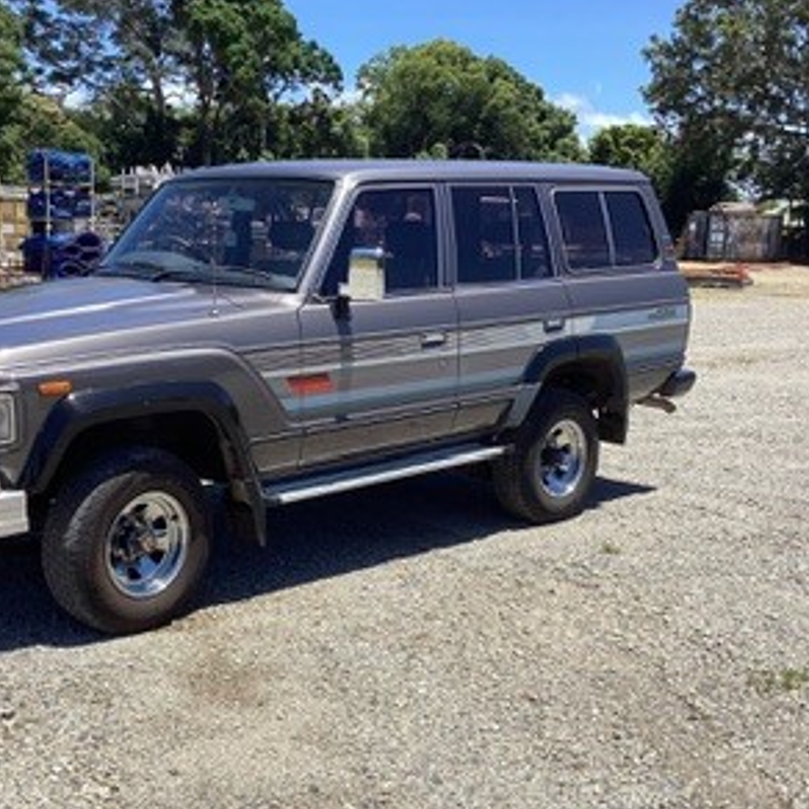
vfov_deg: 37.5
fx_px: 1190
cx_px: 294
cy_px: 468
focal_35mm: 45
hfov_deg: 37.3
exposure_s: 1/1508
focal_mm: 3.3
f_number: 2.4
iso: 25
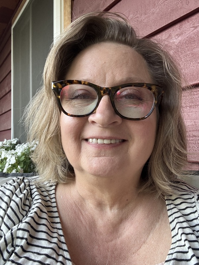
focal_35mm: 30
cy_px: 132
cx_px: 100
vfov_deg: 60.0
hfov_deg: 46.8
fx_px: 230
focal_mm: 2.69
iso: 100
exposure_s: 1/60
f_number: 1.9
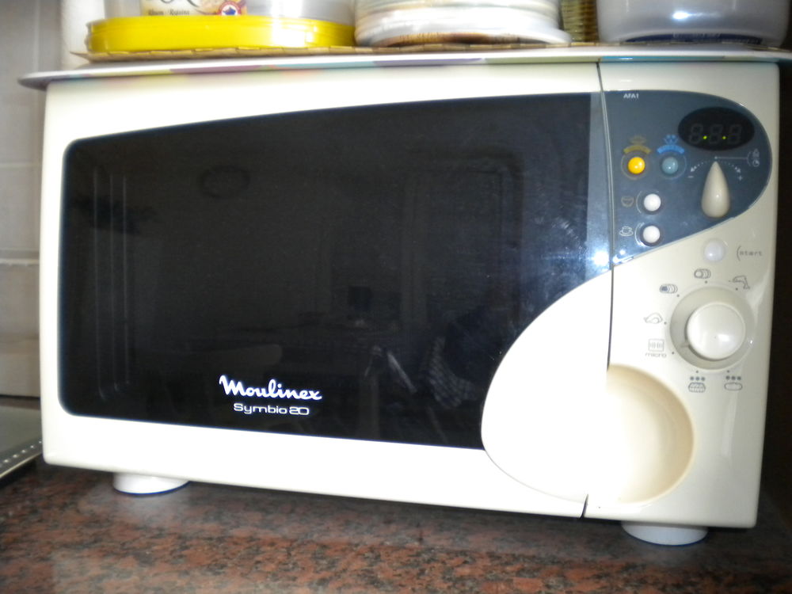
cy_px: 297
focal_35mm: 35
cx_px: 396
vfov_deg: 40.7
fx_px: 801
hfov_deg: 52.6
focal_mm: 6.3
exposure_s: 1/30
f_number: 3.1
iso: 400
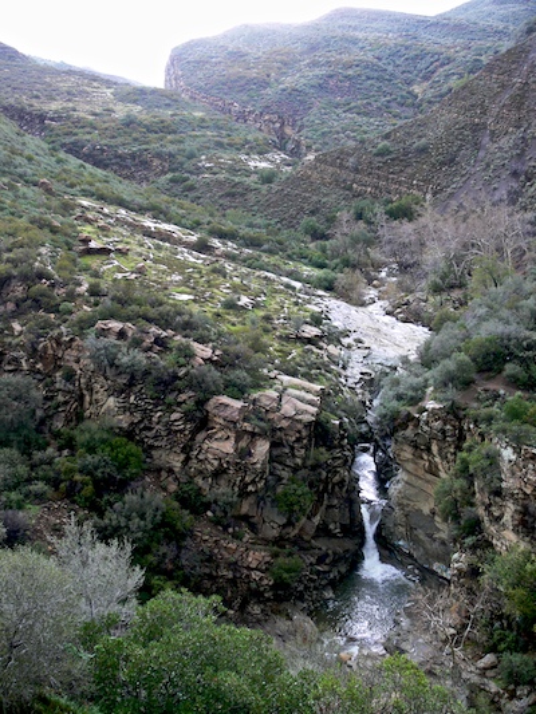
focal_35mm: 35
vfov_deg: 52.6
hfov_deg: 40.7
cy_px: 357
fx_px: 722
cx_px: 268
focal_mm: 7.4
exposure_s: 1/60
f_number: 3.2
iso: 80
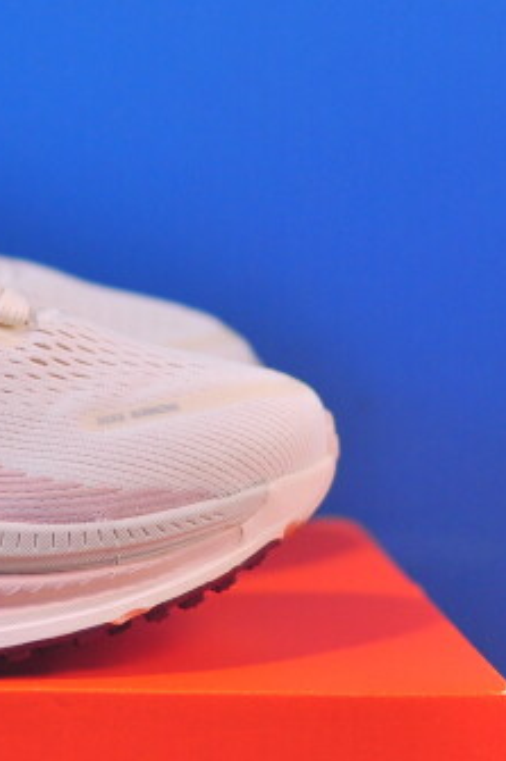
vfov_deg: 11.5
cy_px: 201
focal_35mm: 179
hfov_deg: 7.5
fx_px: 3778
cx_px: -250
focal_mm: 50
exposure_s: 1/320
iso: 250
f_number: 2.5
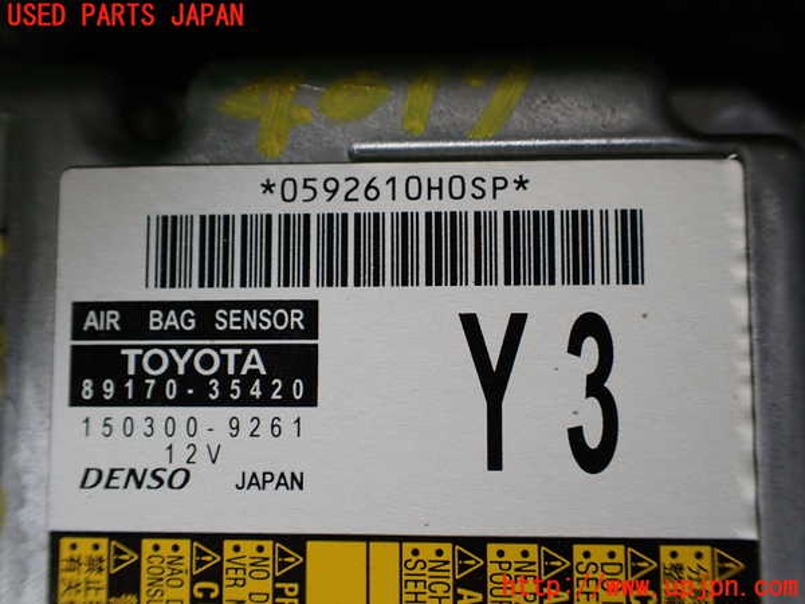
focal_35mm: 30
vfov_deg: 46.8
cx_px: 402
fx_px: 698
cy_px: 302
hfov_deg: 60.0
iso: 160
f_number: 2.3
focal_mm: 5.4
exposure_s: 1/125
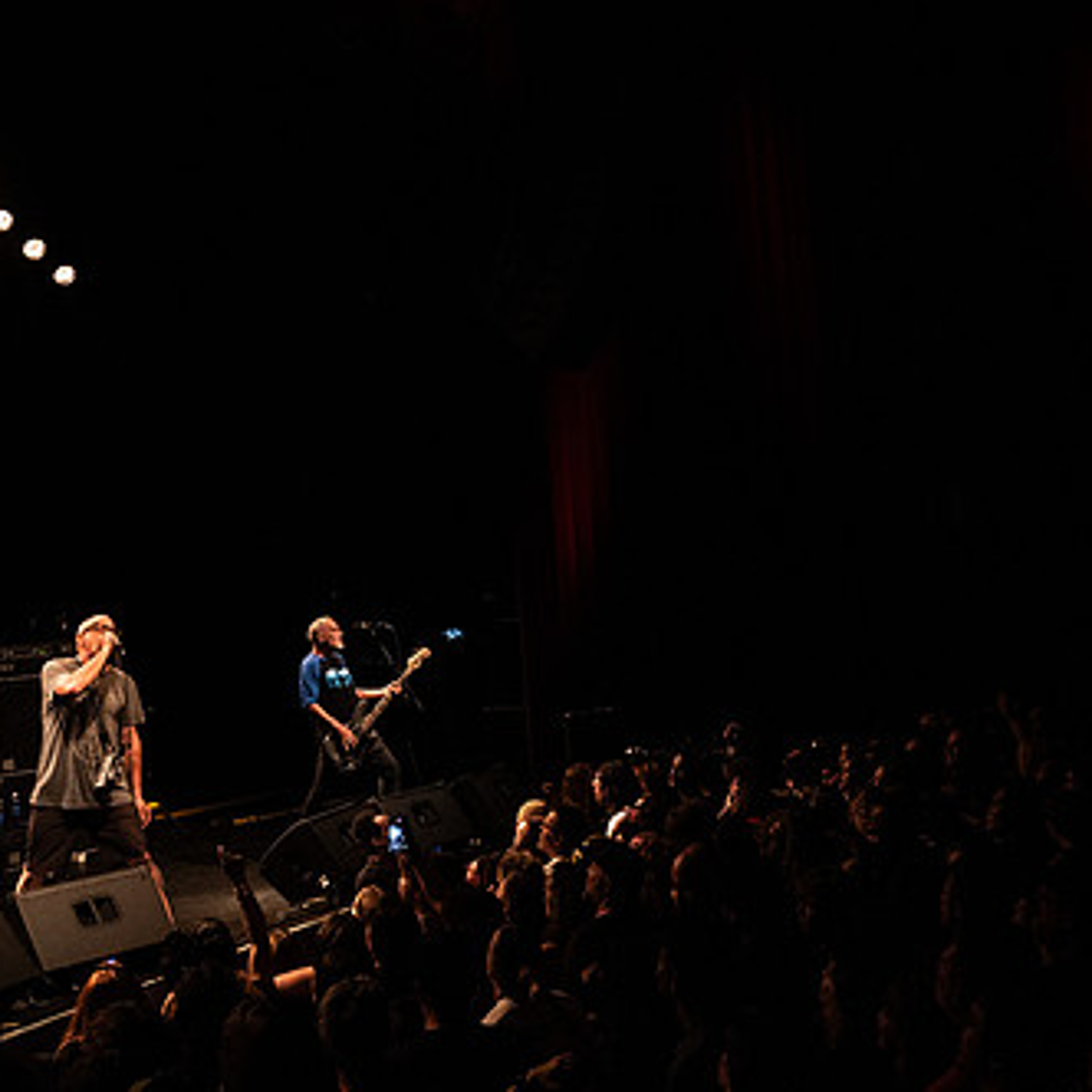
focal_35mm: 42
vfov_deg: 39.9
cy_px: 467
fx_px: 1499
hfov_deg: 40.0
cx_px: 617
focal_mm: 24
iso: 3200
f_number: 3.2
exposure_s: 1/160
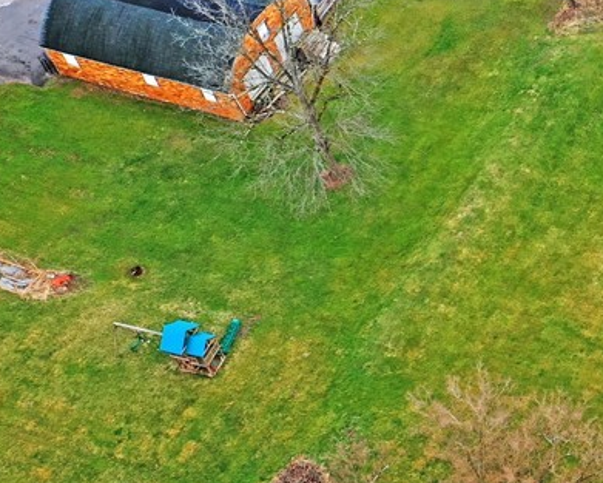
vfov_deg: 20.9
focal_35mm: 73
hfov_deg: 23.5
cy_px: 323
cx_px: 753
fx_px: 1303
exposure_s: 1/120
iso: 400
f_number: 4.5
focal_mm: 10.26
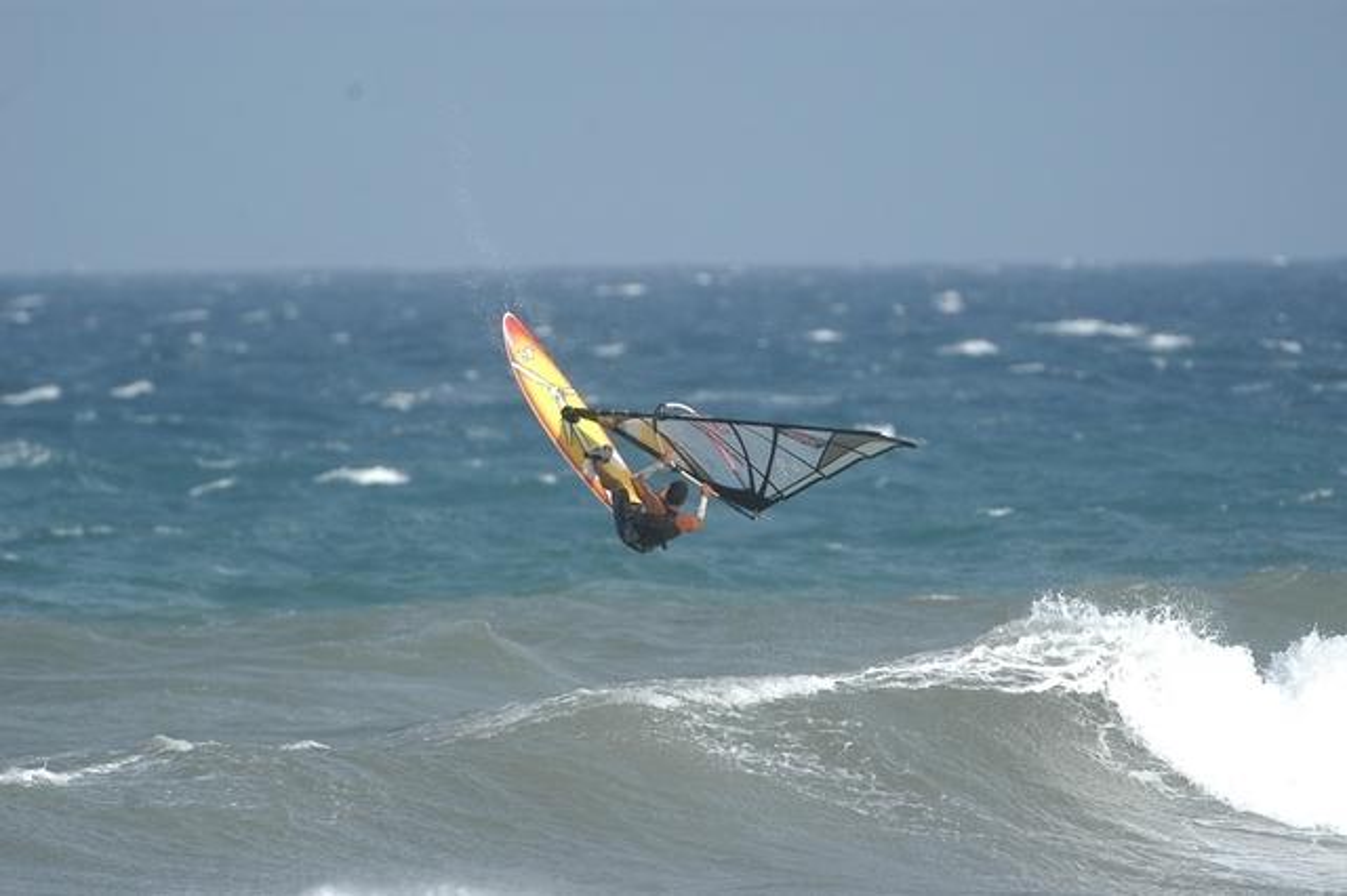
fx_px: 28047
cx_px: 674
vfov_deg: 1.8
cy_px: 448
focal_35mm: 750
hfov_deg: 2.8
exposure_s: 1/1600
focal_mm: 500
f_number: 4.5
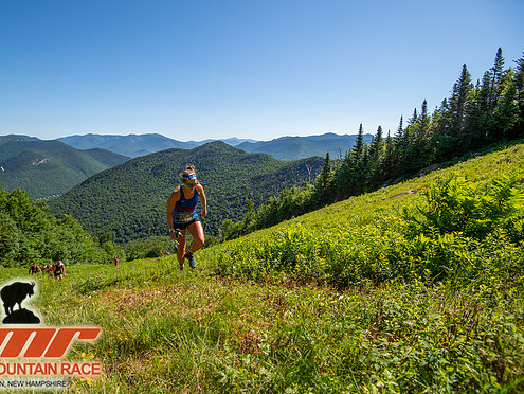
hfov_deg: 87.3
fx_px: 273
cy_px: 197
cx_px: 229
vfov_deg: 71.7
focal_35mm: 18
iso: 100
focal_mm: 16
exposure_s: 1/640
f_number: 5
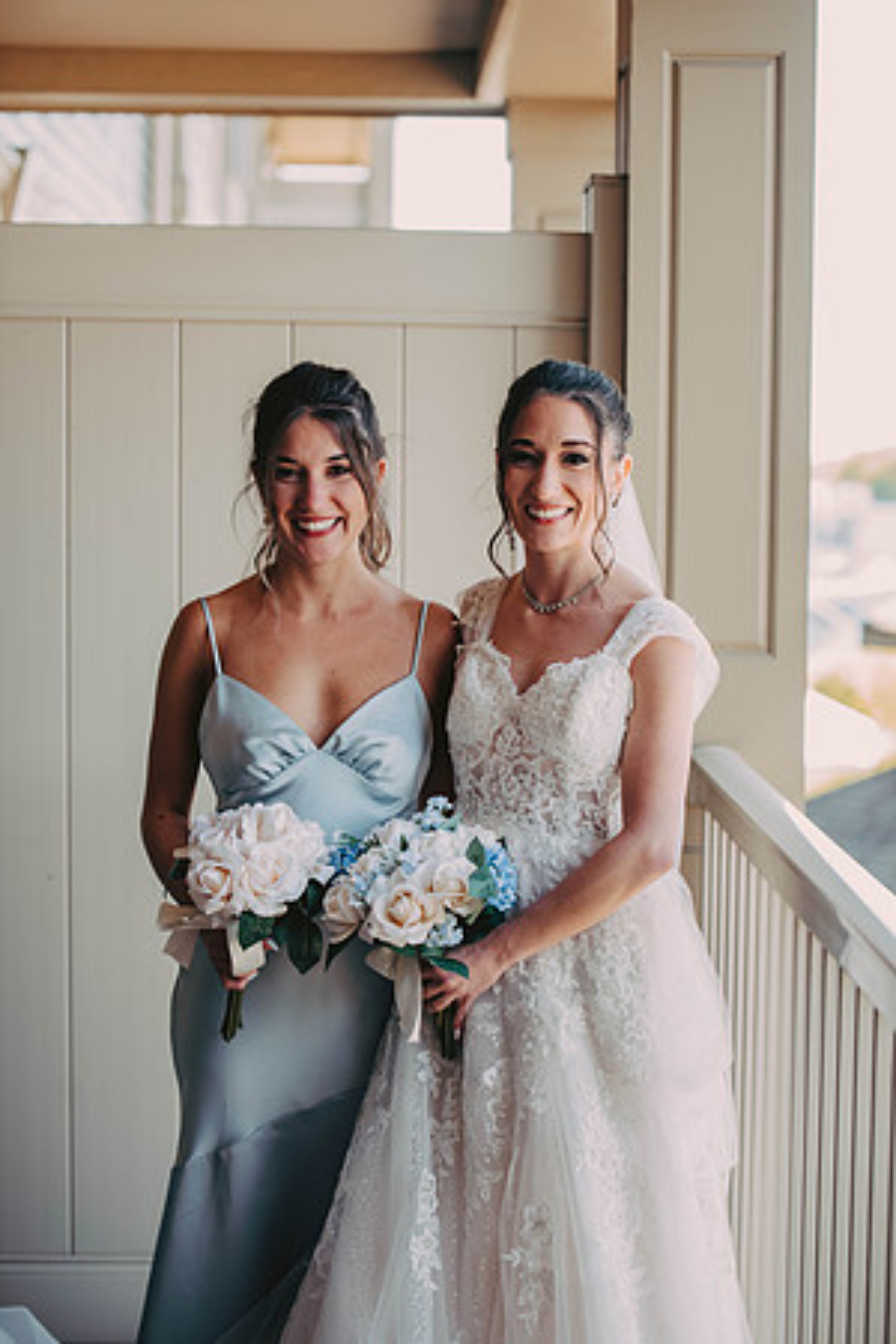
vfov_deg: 25.4
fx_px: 2986
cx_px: 448
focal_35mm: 80
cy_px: 672
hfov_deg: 17.1
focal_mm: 80
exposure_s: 1/250
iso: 320
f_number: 2.8
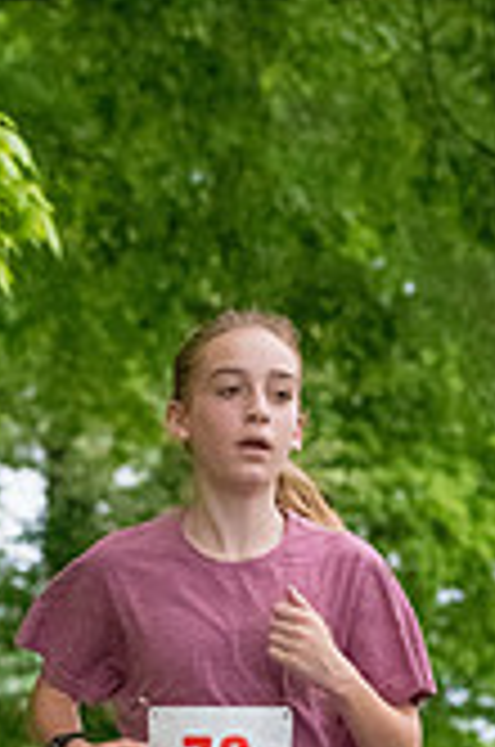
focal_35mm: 386
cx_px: 205
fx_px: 7994
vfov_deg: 5.3
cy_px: 1008
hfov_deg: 3.5
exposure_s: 1/1250
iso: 6400
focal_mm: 95
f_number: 5.6
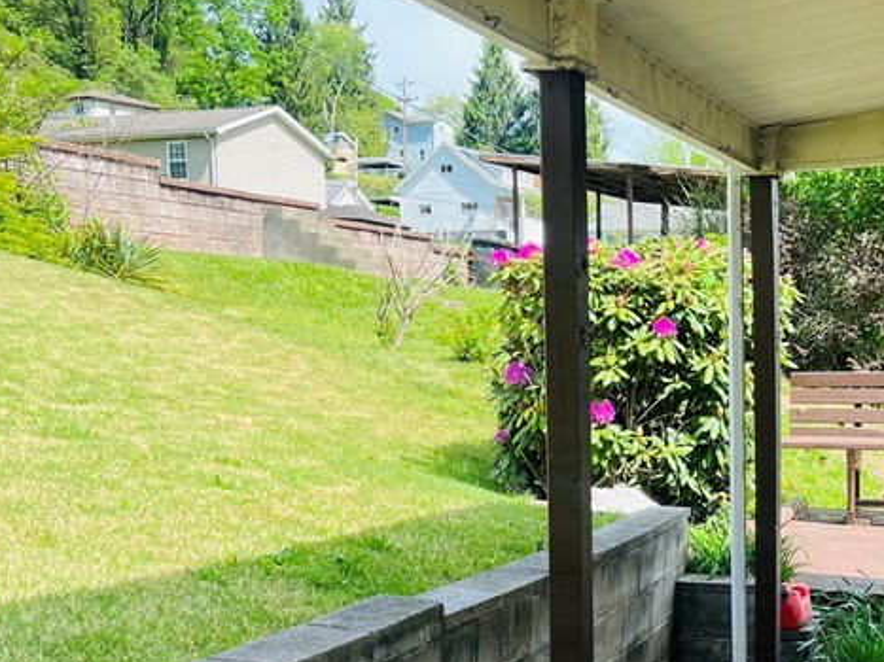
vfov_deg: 25.2
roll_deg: +0.1
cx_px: 676
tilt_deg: -6.9
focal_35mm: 57
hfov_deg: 33.1
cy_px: 535
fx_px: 1455
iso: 50
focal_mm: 5.7
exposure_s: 1/808
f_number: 1.5
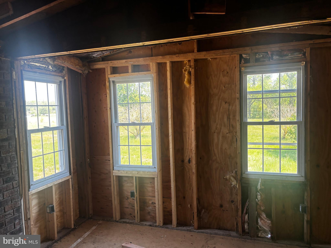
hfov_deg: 67.3
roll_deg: +1.3
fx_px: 249
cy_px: 124
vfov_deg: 53.1
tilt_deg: -4.2
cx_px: 166
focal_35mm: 26
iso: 64
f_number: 1.6
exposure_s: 1/121
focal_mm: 5.96
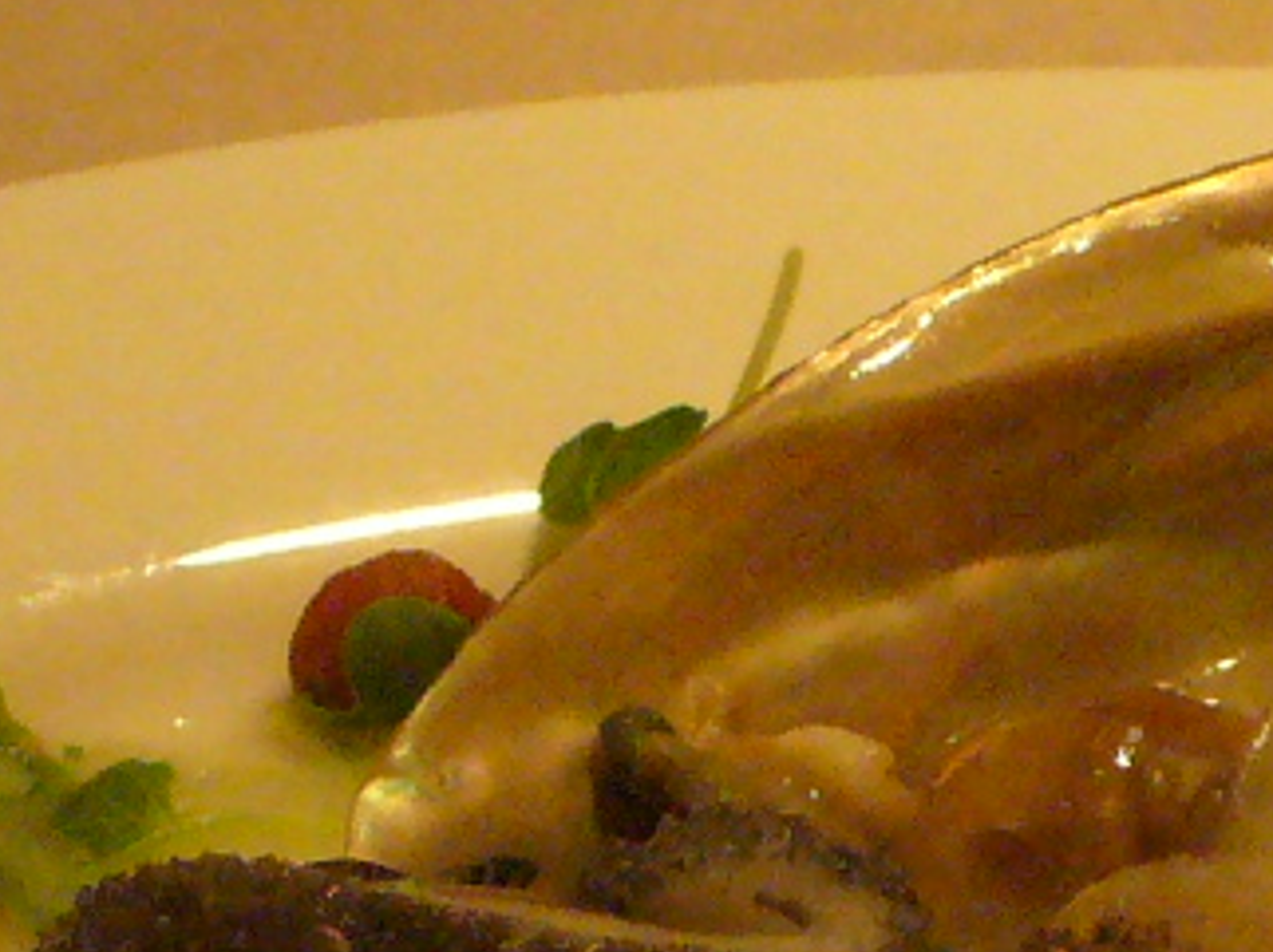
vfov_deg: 8.0
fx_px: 6762
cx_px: 1364
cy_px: 1146
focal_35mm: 184
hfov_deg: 10.6
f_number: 2.8
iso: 400
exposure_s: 1/50
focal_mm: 6.1
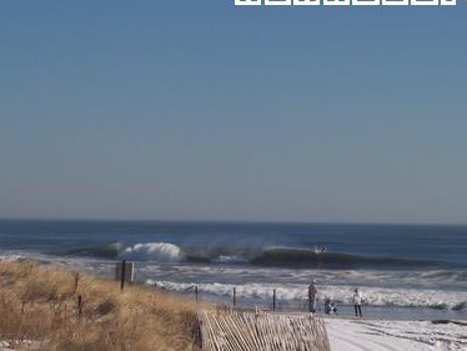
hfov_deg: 12.1
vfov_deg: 9.1
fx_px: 2200
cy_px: 230
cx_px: 280
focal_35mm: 163
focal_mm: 16.8
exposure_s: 1/500
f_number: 9.5
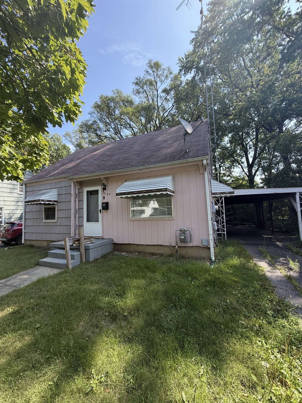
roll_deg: +1.8
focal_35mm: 14
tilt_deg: +4.2
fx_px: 163
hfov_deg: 85.7
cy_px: 202
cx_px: 151
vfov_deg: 102.1
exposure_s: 1/502
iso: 50
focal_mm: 2.22
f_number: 2.2
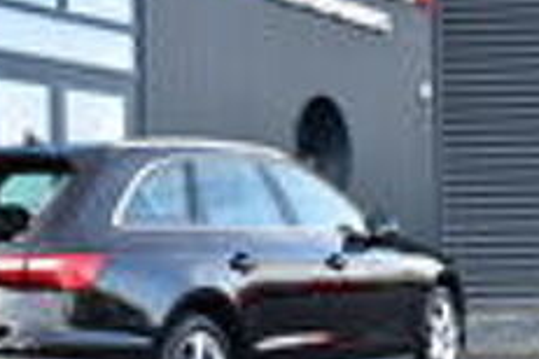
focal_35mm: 81
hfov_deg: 24.8
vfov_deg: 16.9
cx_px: 152
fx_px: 1213
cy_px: 195
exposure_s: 1/80
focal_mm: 26
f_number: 8
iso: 400
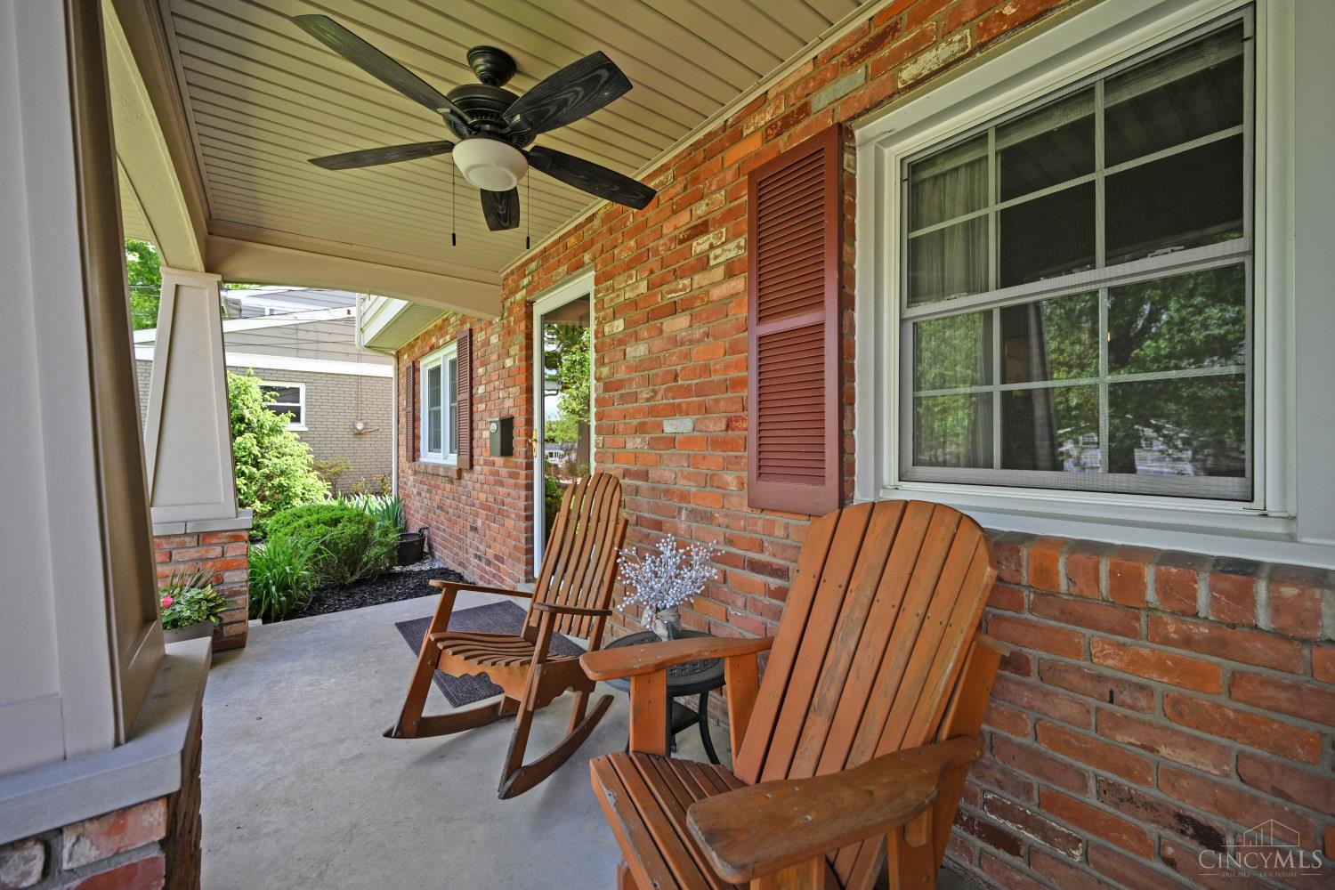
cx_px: 668
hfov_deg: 104.3
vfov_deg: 81.2
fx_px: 519
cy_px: 445
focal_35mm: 14
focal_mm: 14
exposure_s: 1/250
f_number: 4
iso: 250
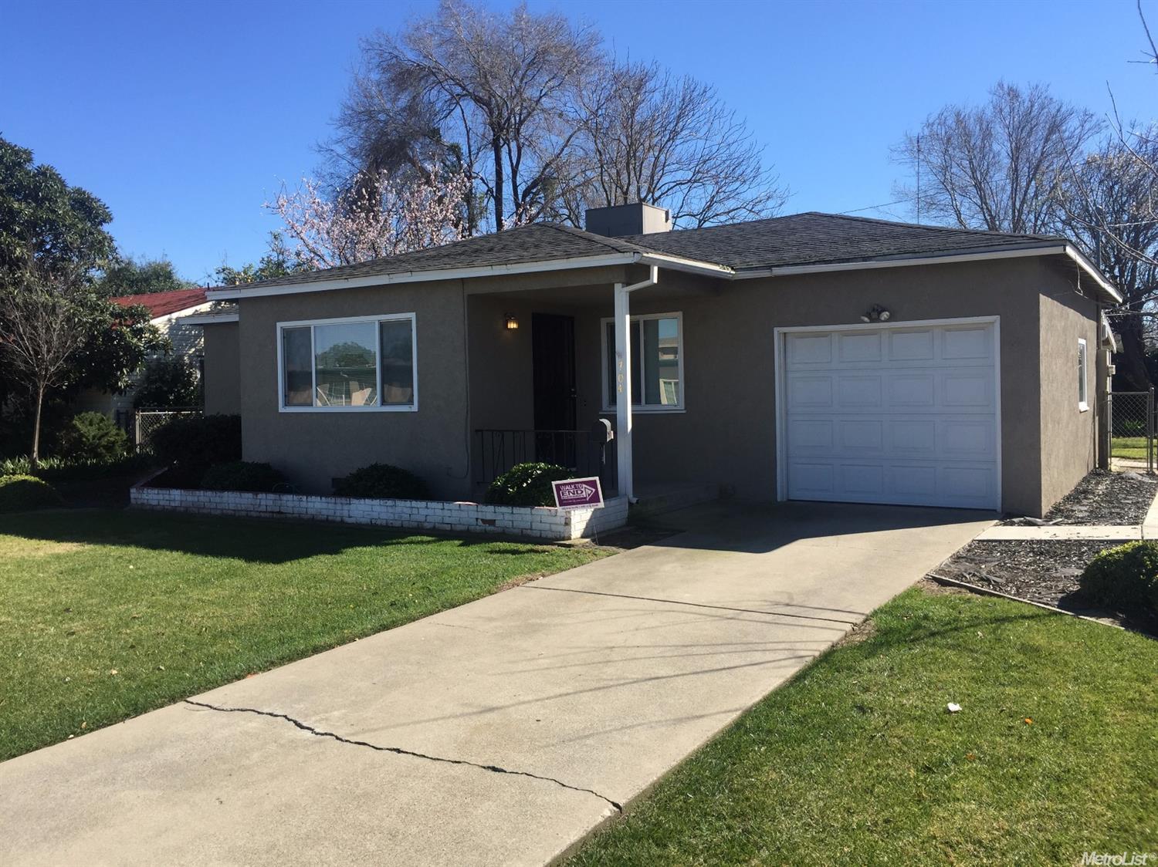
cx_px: 579
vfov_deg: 48.2
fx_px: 970
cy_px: 434
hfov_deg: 61.7
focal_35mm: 29
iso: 32
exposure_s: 1/1130
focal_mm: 4.15
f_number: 2.2
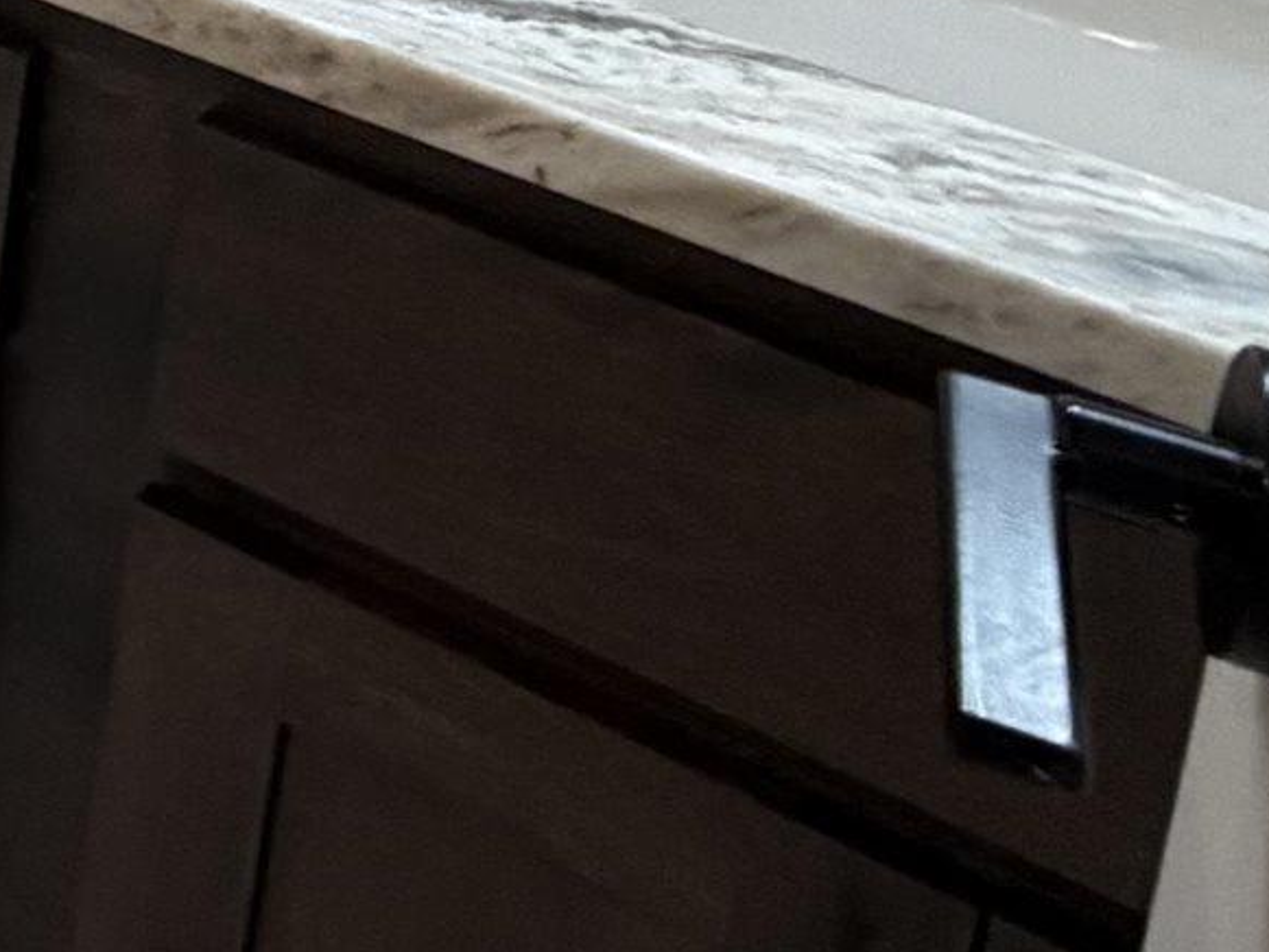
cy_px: -825
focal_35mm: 74
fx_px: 2713
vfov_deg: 16.3
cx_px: -1127
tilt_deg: -11.0
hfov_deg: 18.9
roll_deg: -2.8
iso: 160
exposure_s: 1/120
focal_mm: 2.22
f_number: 2.2
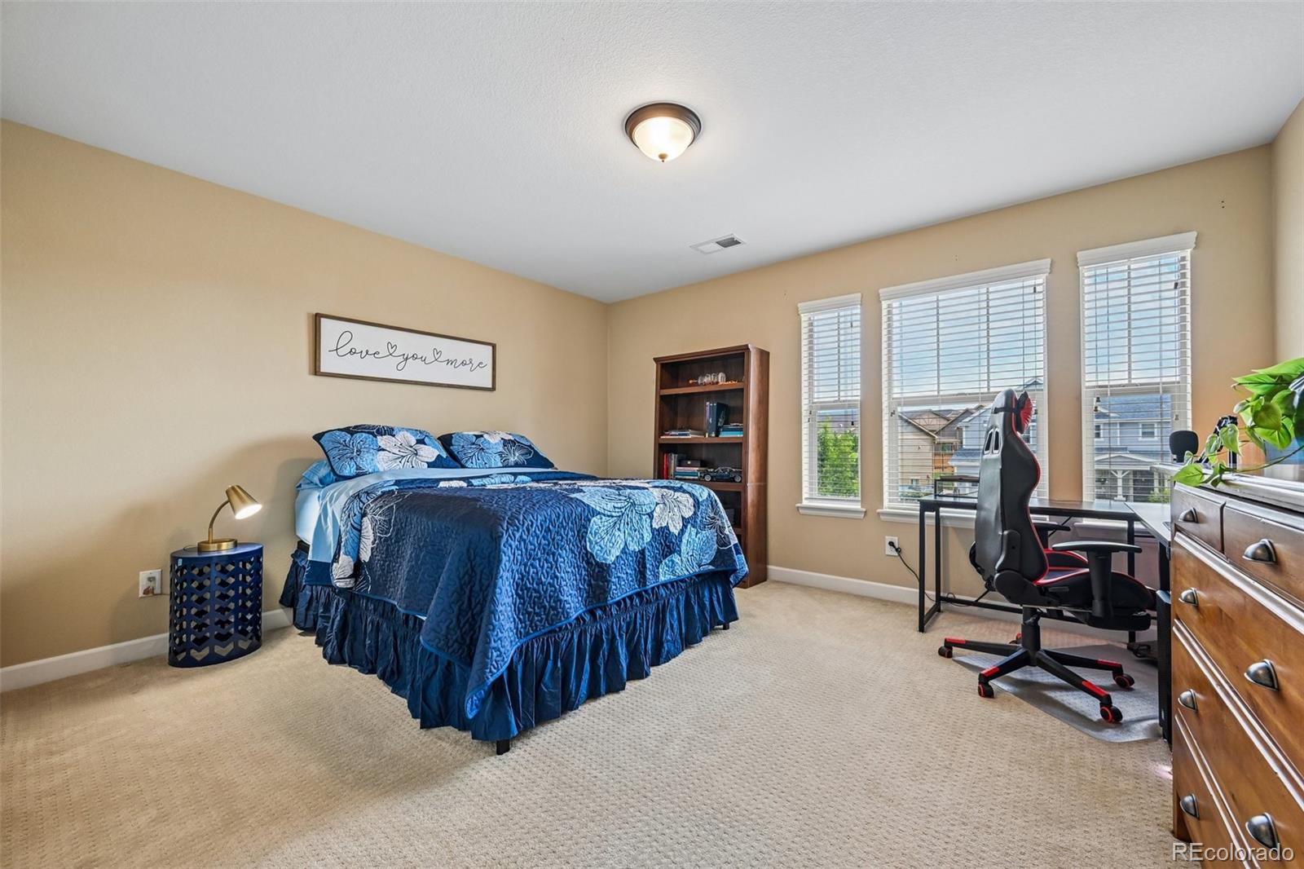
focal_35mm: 14
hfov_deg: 104.3
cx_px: 652
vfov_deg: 81.2
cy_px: 434
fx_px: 507
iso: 320
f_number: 10
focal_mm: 14
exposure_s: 1/15
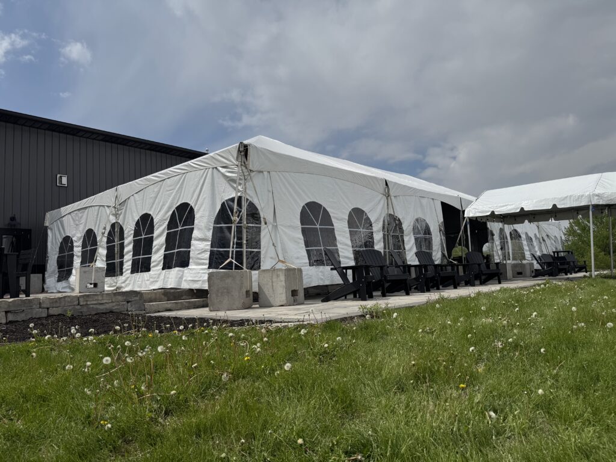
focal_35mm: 24
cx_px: 308
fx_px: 427
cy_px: 231
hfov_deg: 71.6
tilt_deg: +5.9
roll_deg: +3.6
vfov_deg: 56.8
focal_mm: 6.76
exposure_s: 1/12346
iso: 80
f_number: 1.78
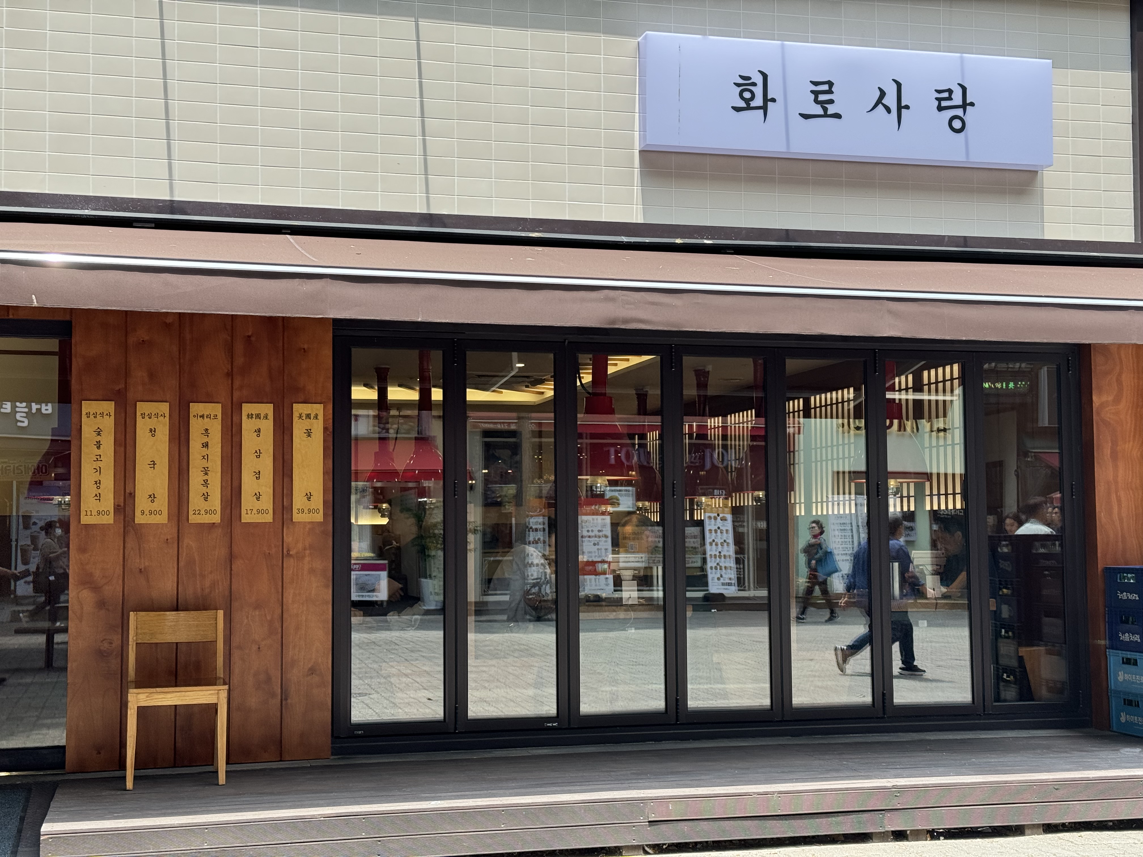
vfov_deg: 30.3
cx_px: 572
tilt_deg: +3.0
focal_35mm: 48
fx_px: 1585
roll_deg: +0.3
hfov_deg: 39.7
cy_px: 428
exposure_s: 1/572
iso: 64
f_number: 1.78
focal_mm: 6.76
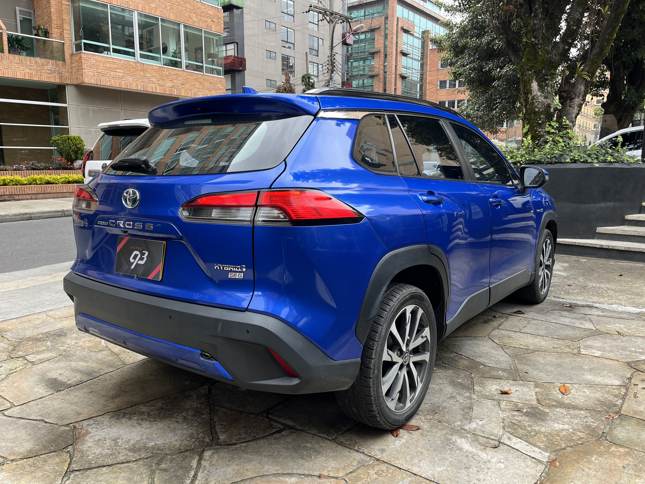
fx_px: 484
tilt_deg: -9.9
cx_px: 322
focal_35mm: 26
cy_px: 242
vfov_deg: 53.1
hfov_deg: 67.3
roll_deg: -0.5
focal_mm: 5.1
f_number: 1.6
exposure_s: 1/289
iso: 40
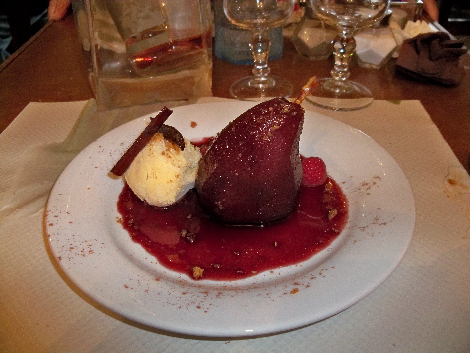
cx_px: 235
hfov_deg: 52.6
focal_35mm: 35
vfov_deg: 40.7
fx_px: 475
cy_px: 176
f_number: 3.5
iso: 200
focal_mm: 6.2
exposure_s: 1/30
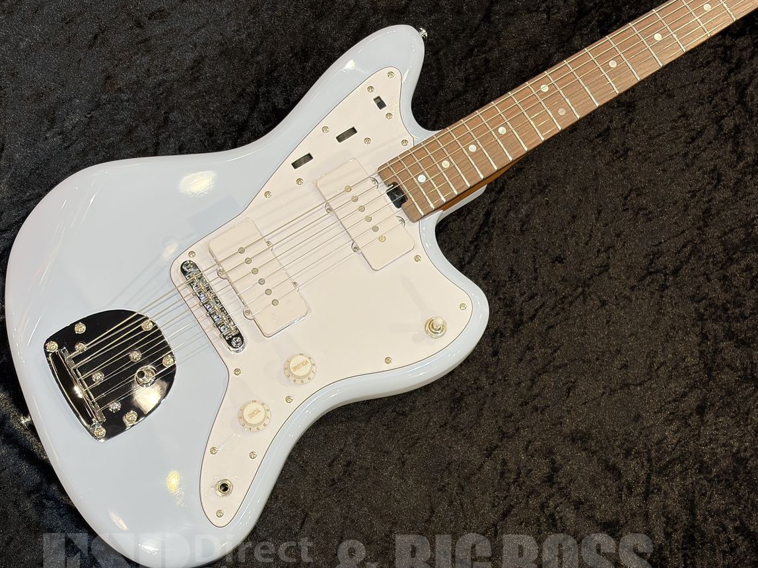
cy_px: 301
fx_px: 1270
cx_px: 349
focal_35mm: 58
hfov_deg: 33.2
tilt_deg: -72.7
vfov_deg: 25.2
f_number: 1.6
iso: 100
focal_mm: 5.96
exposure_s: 1/60
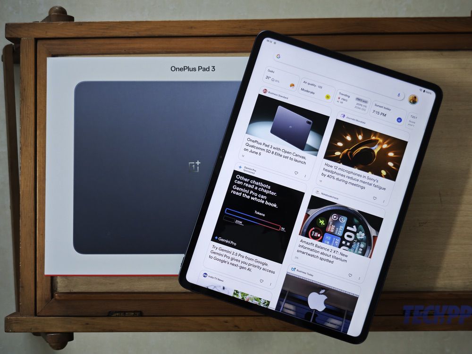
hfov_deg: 41.2
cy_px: 177
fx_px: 627
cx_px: 236
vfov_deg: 31.5
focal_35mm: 46
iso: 400
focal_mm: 8.72
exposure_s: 1/100
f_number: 1.63
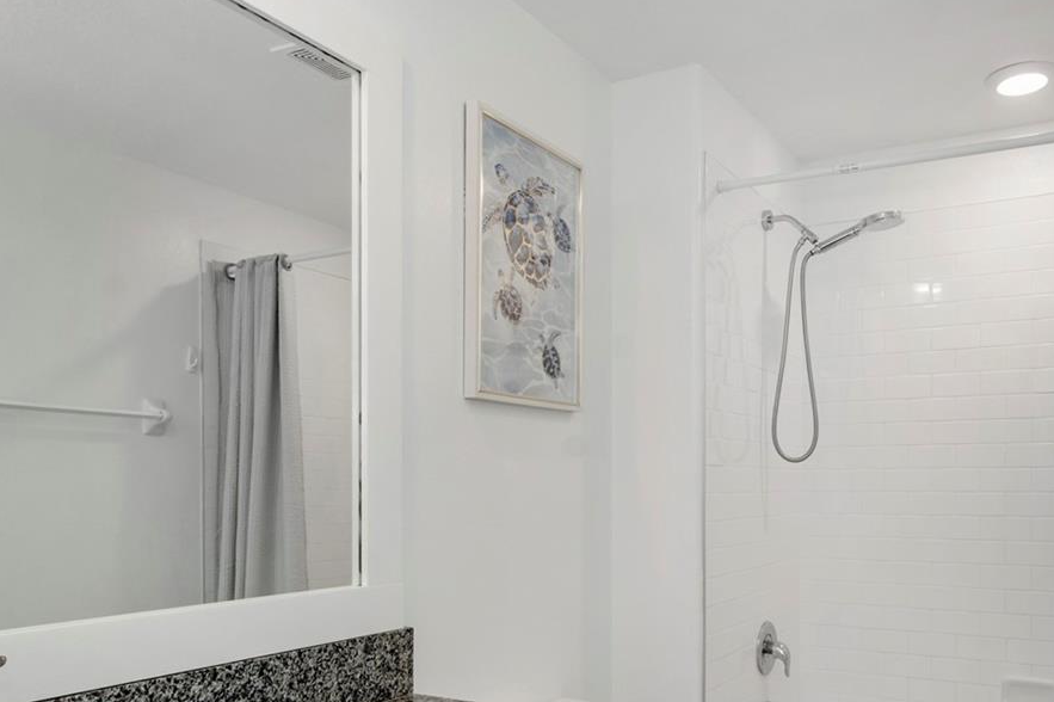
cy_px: 526
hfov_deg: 62.7
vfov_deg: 43.5
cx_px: 666
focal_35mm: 29
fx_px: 849
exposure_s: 1/60
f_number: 6.7
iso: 500
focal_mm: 16
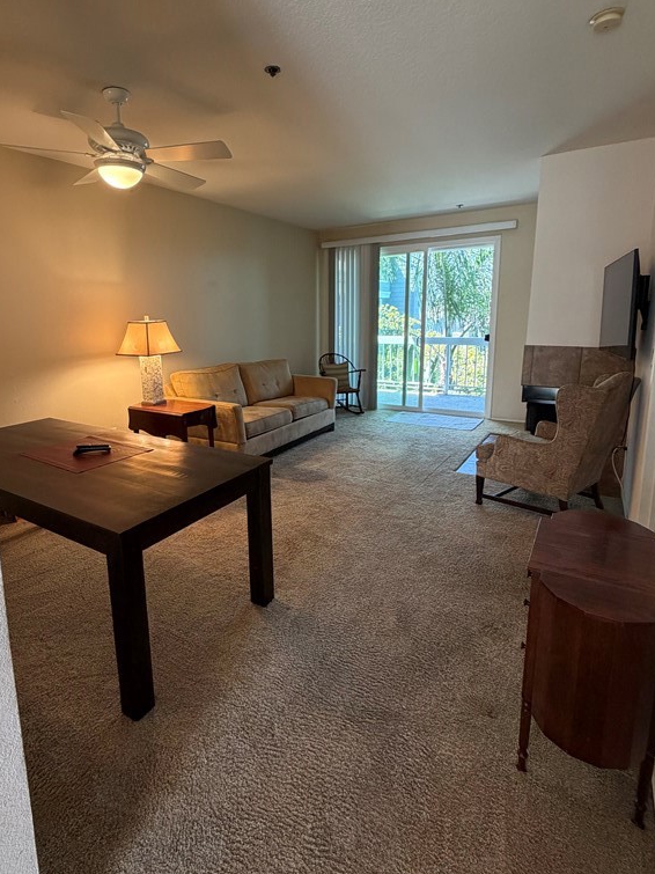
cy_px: 404
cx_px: 271
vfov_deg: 84.5
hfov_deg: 68.2
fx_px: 479
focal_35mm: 19
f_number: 2.2
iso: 200
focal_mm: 2.22
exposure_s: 1/60
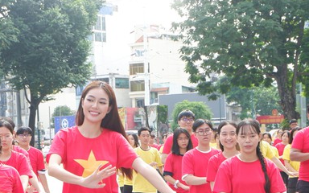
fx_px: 1061
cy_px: 133
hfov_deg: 16.6
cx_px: 141
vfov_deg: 10.4
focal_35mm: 126
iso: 200
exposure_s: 1/150
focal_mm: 43.4
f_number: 6.4
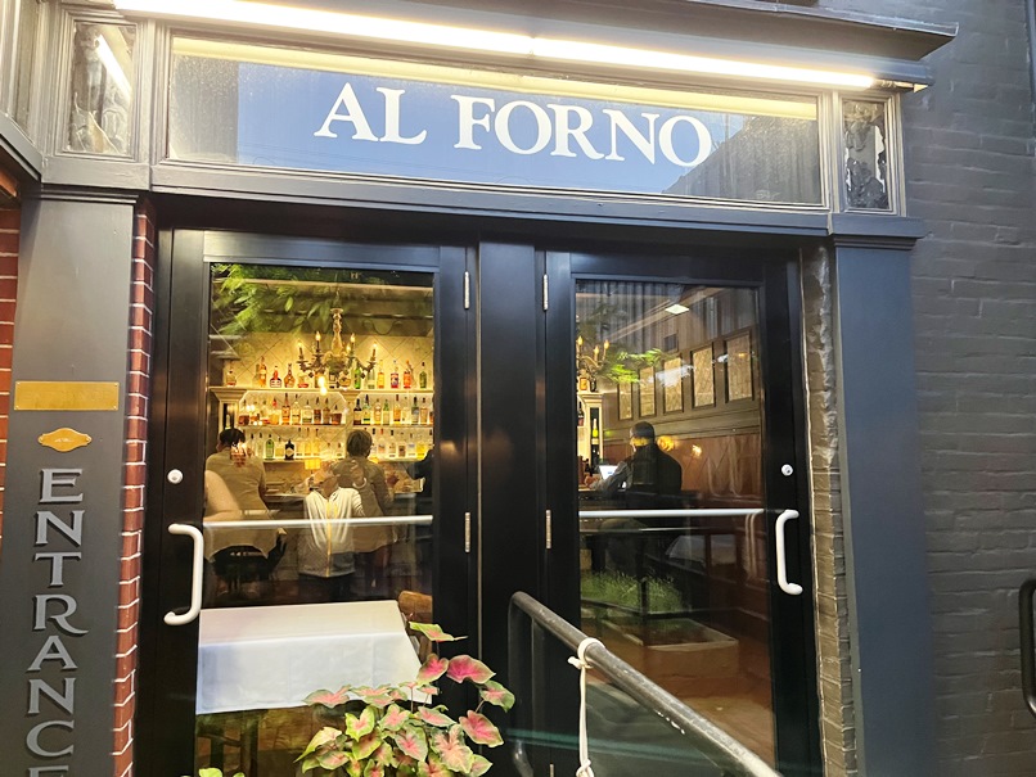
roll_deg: +1.2
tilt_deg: +6.4
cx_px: 518
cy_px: 388
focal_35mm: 26
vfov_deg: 53.1
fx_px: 778
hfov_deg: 67.3
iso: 640
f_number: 1.6
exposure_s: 1/40
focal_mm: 5.1
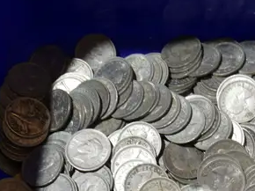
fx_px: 729
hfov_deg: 19.6
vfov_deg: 14.7
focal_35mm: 99
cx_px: 208
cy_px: 195
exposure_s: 1/60
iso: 200
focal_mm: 14
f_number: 4.5
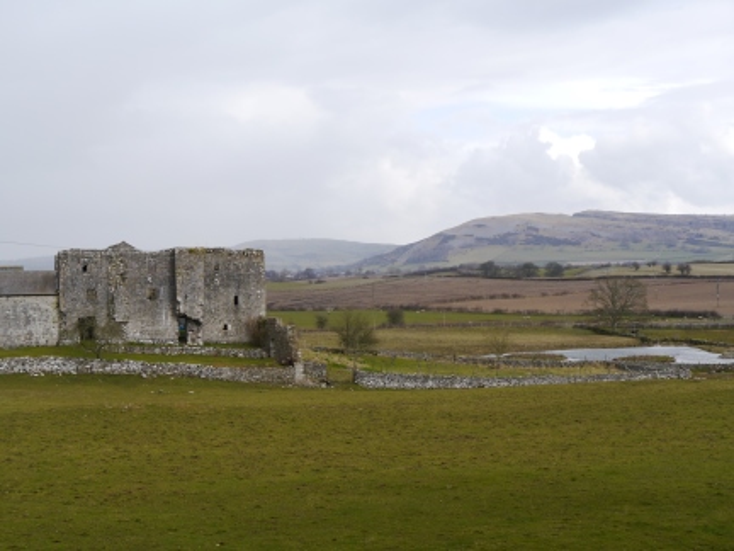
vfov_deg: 25.2
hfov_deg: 33.2
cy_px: 276
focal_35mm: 58
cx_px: 367
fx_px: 1230
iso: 160
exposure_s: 1/250
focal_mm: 29
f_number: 8
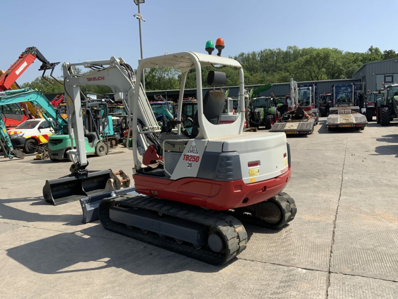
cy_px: 150
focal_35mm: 29
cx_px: 199
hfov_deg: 61.7
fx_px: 333
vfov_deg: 48.2
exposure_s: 1/1675
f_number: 1.8
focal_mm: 3
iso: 16
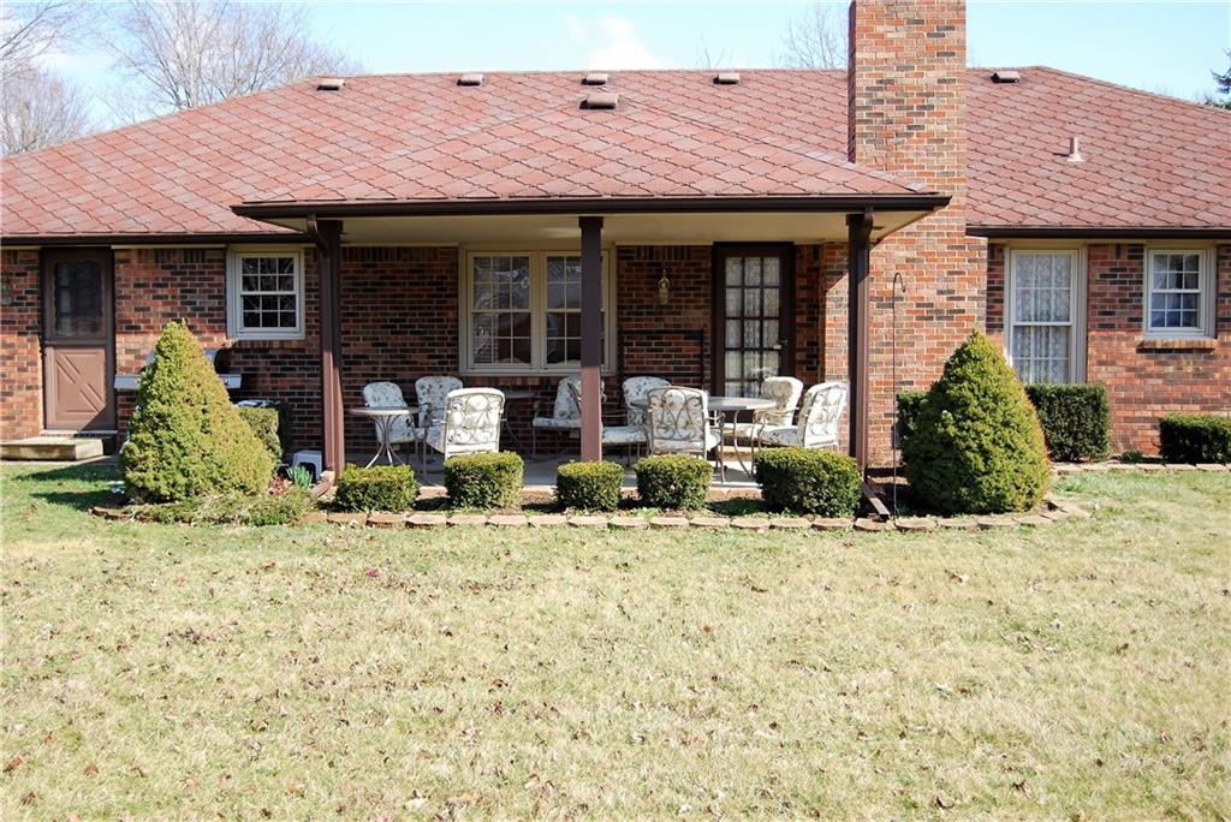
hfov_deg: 53.1
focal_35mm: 36
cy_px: 411
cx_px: 616
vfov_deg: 36.9
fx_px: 1232
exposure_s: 1/640
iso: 200
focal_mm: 24
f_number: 4
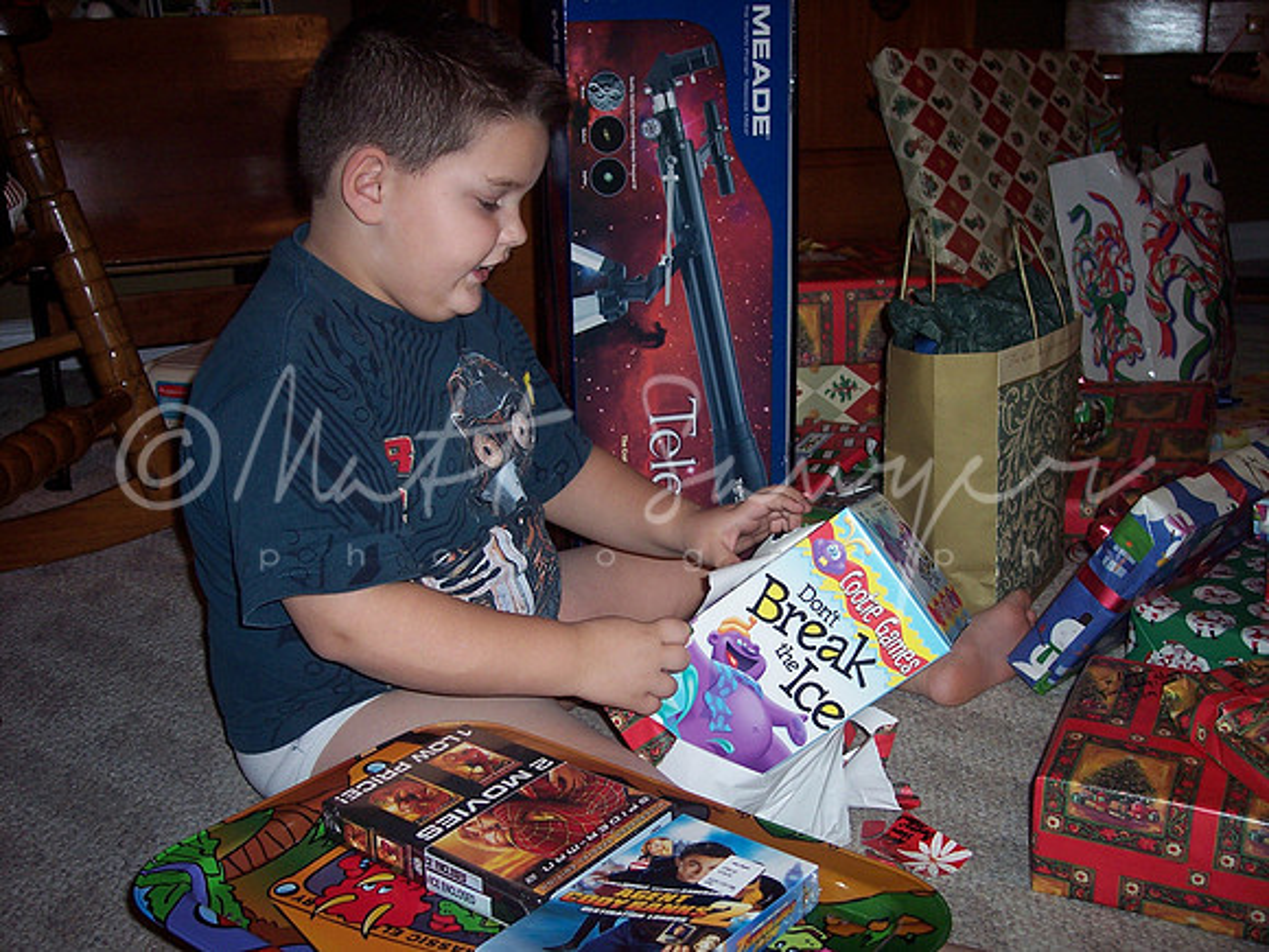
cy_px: 476
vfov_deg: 36.8
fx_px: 1430
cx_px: 634
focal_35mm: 39
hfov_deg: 47.9
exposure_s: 1/60
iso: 100
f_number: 2.8
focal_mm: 8
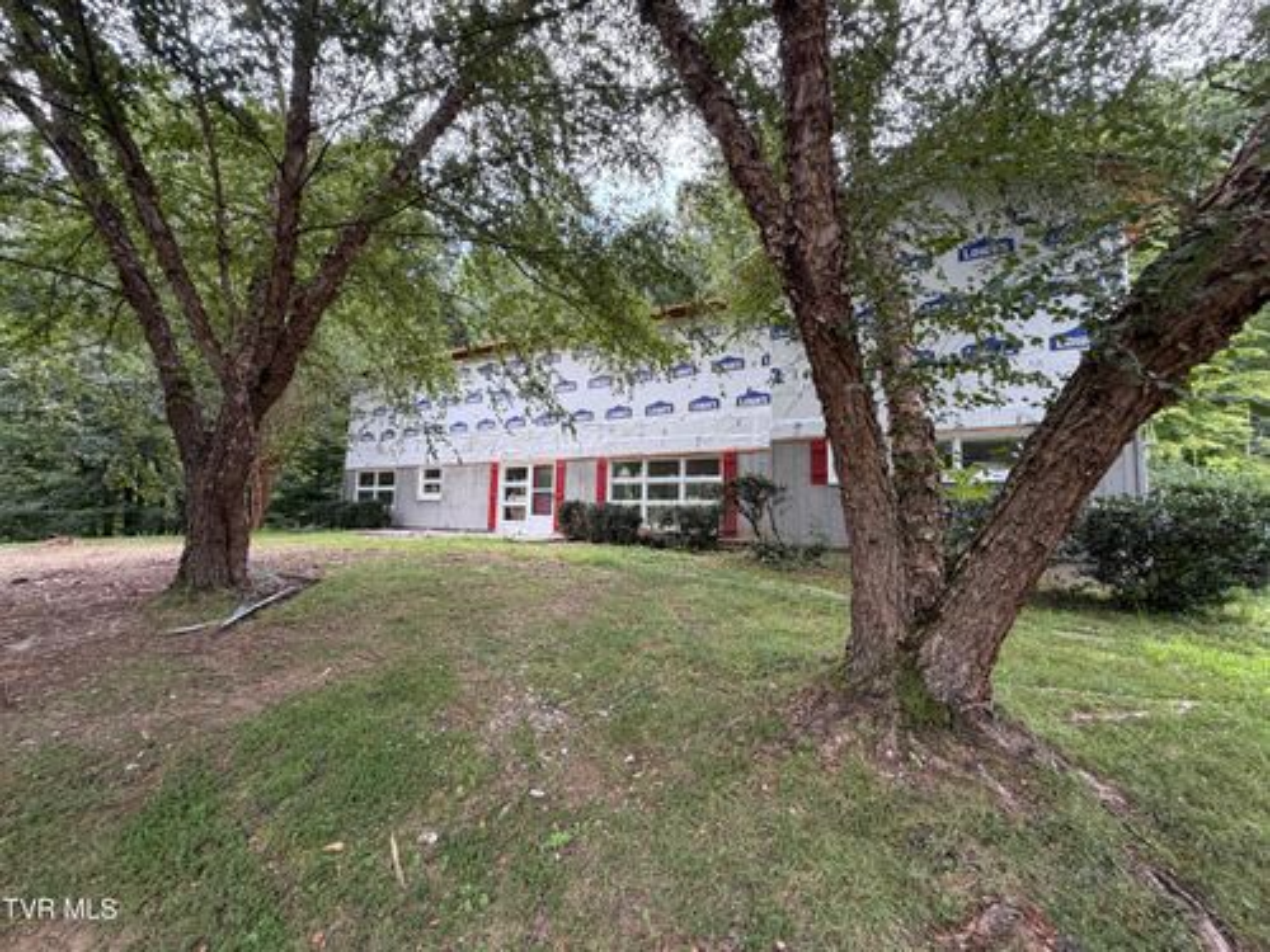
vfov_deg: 85.7
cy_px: 476
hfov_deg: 102.1
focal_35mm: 14
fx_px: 514
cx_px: 635
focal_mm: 2.22
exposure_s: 1/121
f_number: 2.2
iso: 200
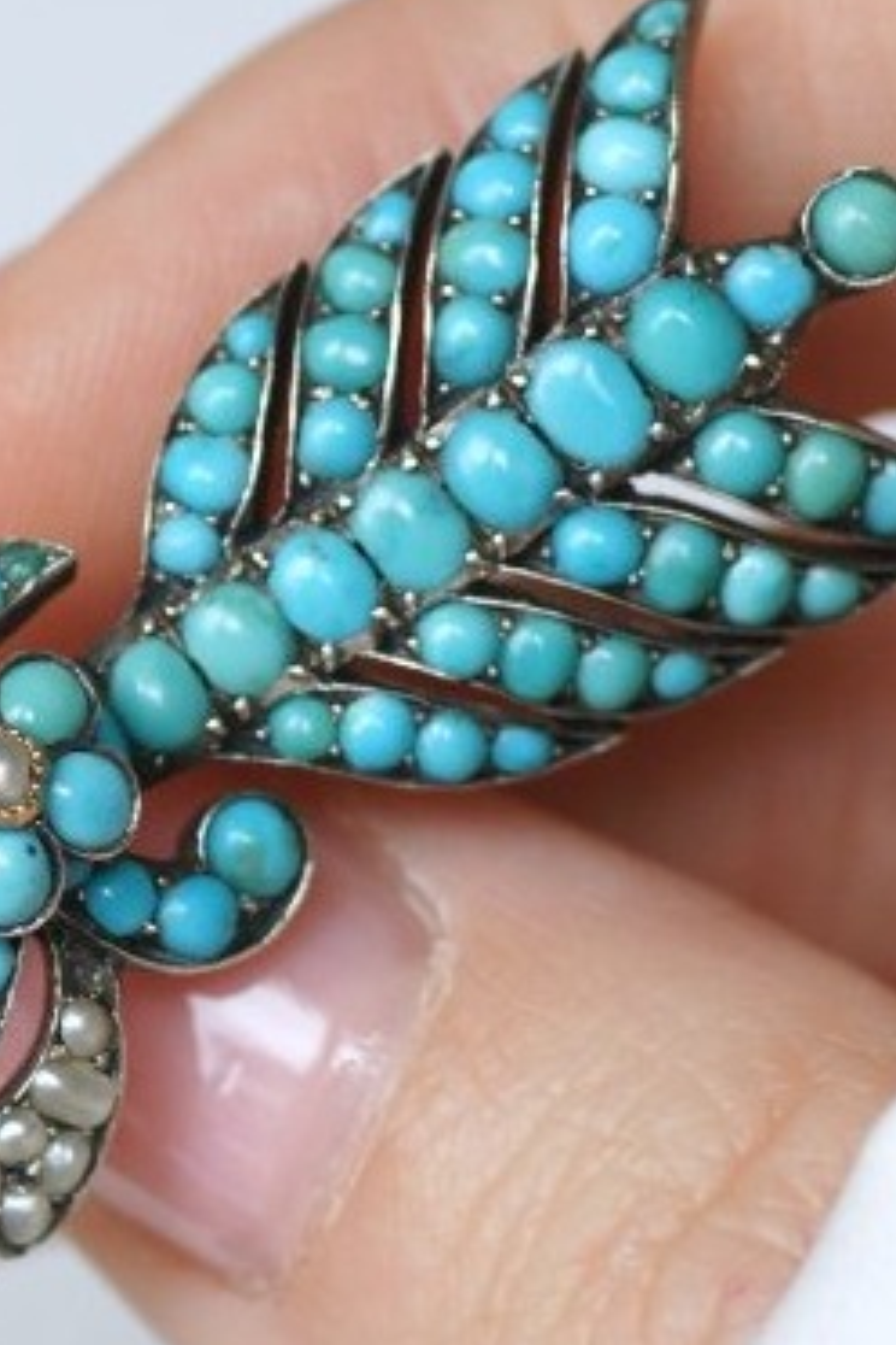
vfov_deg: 7.2
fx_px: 10676
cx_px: -16
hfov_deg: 4.8
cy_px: 810
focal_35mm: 286
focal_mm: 70
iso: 200
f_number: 4
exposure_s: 1/125
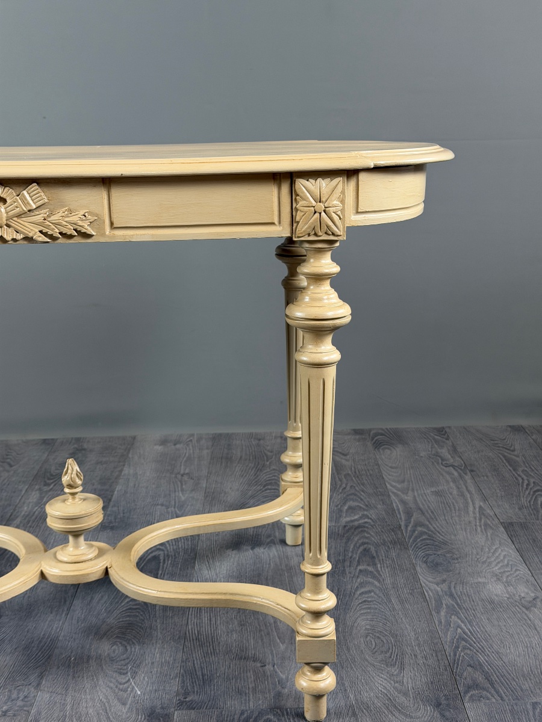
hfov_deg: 30.3
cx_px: 271
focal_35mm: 48
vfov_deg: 39.7
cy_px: 361
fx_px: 1002
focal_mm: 6.76
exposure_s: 1/50
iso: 64
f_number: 1.78
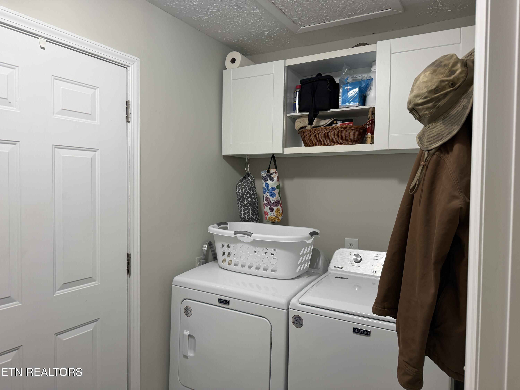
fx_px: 361
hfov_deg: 71.6
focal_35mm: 24
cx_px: 260
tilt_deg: -1.3
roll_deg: -1.4
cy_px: 195
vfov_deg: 56.8
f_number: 1.78
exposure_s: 1/60
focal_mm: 6.76
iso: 160
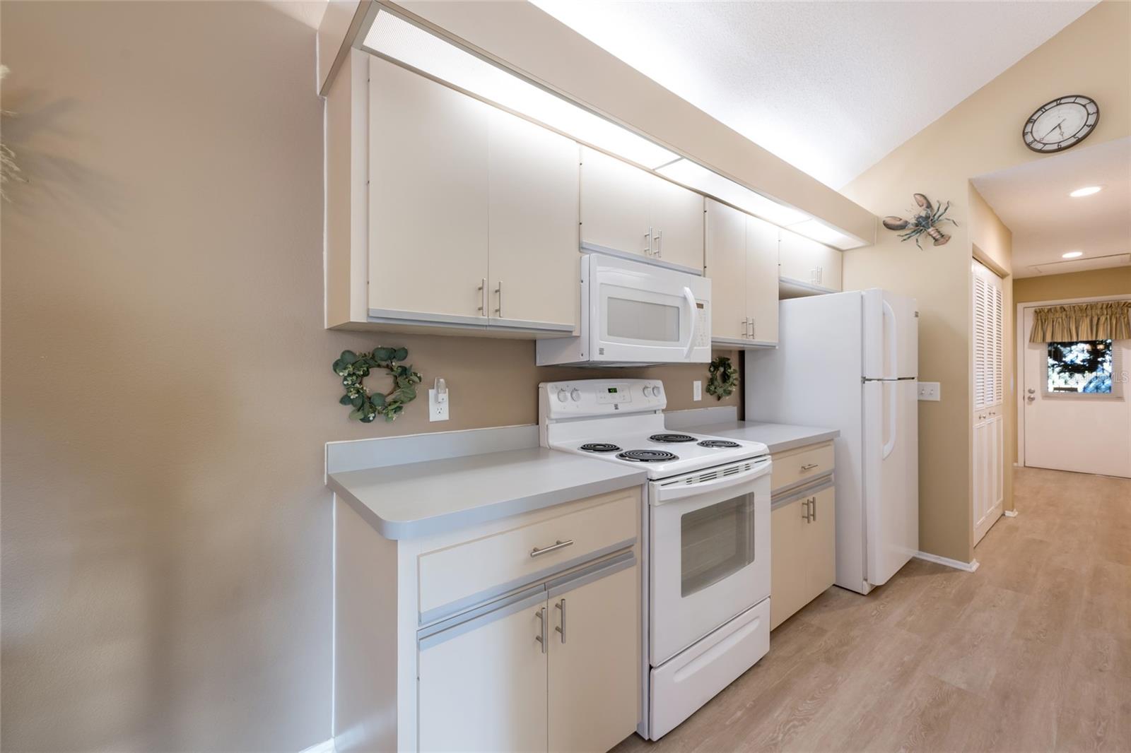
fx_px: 440
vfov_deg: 81.2
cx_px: 566
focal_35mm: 14
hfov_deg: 104.3
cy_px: 376
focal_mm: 14
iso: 100
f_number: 8
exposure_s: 1/2.5
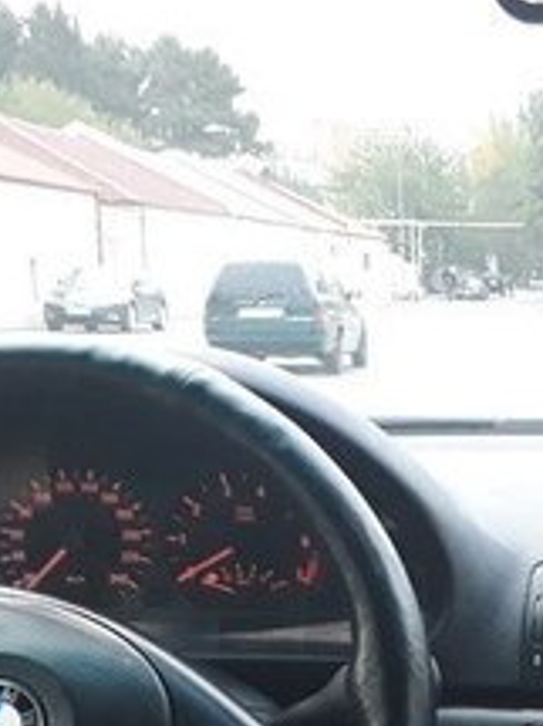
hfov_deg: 16.7
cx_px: 712
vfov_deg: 22.1
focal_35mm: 83
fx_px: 1738
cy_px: 819
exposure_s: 1/33
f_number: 1.9
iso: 100
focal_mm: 3.6
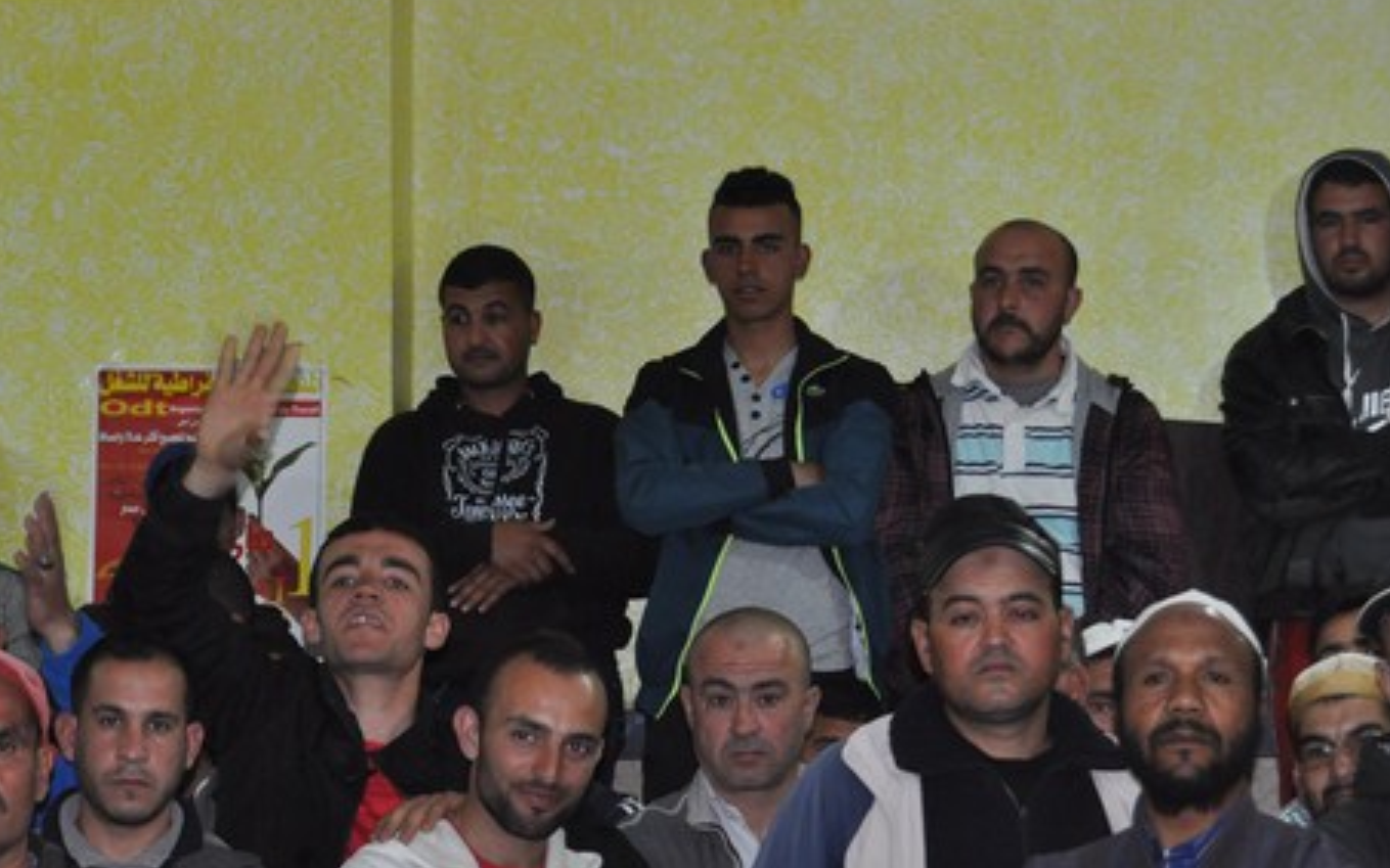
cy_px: 566
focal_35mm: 119
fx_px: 4497
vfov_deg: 11.0
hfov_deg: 17.6
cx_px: 580
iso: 800
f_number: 5.6
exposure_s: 1/60
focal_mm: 55
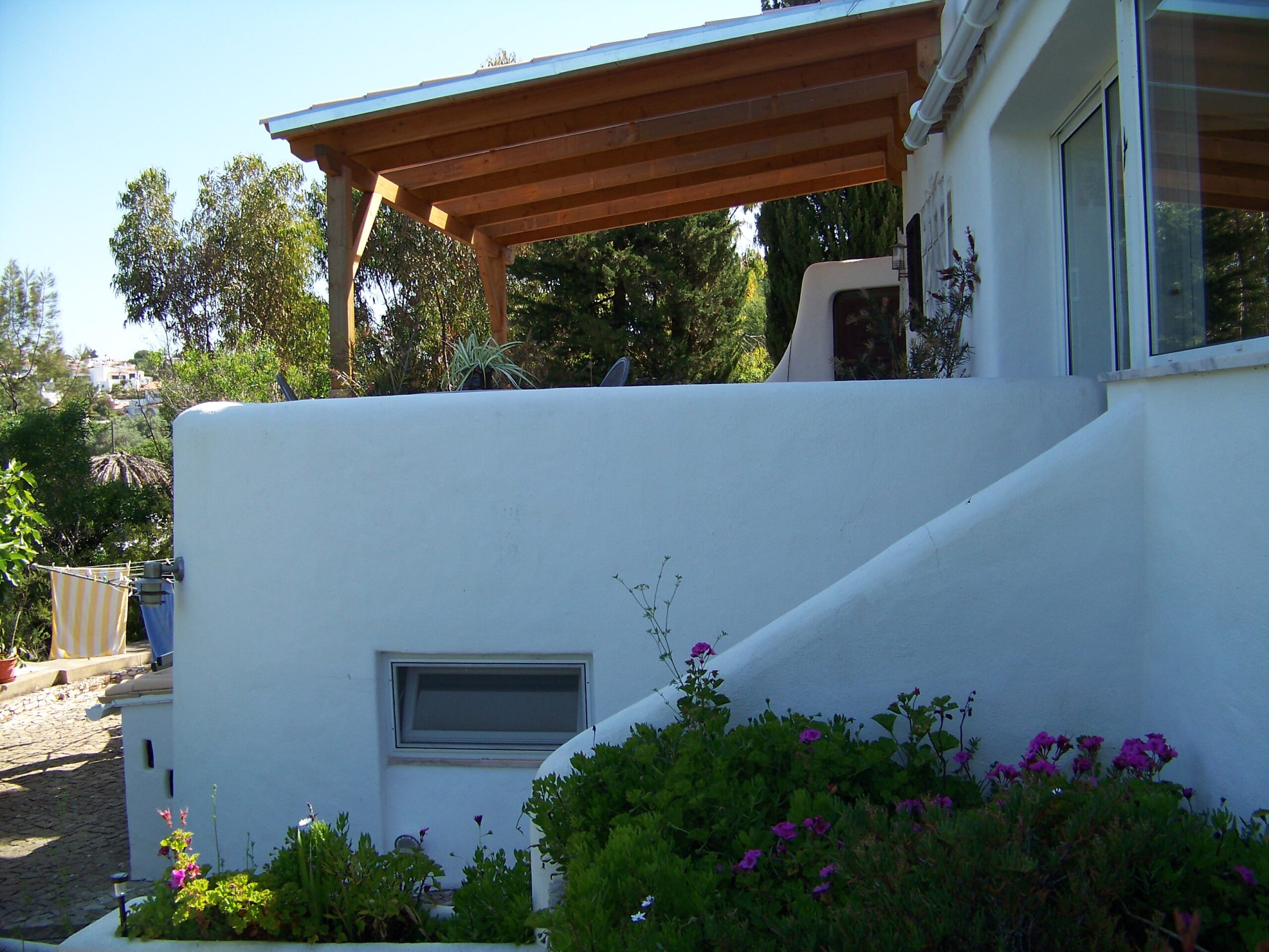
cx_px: 634
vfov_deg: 39.7
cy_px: 476
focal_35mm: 36
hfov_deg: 51.4
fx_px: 1320
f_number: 2.8
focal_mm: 5.85
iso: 66
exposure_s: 1/500
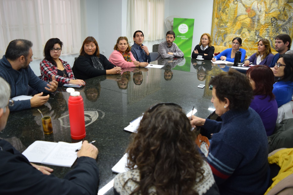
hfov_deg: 67.4
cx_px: 146
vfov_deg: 47.9
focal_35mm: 27
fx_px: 220
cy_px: 98
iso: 560
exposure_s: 1/60
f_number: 4
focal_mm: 18
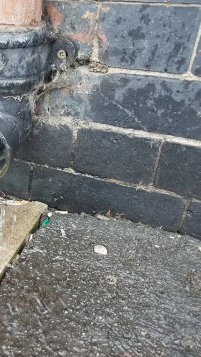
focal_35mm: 38
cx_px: -25
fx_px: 360
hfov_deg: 28.1
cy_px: 178
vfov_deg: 52.8
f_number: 1.7
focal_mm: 4.2
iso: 200
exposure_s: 1/100
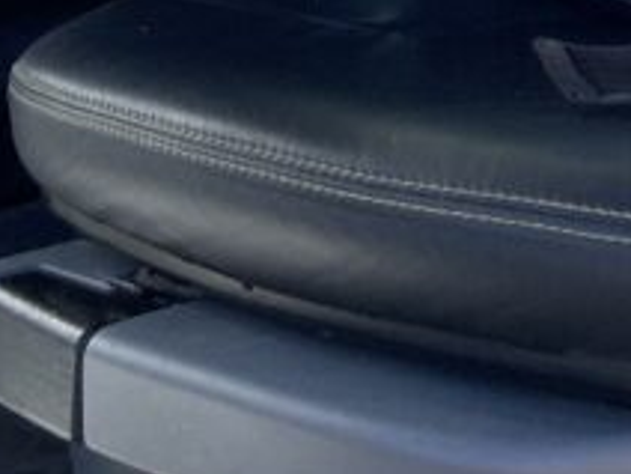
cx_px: 586
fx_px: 2552
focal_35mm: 140
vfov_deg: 9.8
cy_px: -489
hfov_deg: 13.9
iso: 16
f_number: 1.8
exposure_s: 1/370
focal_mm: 3
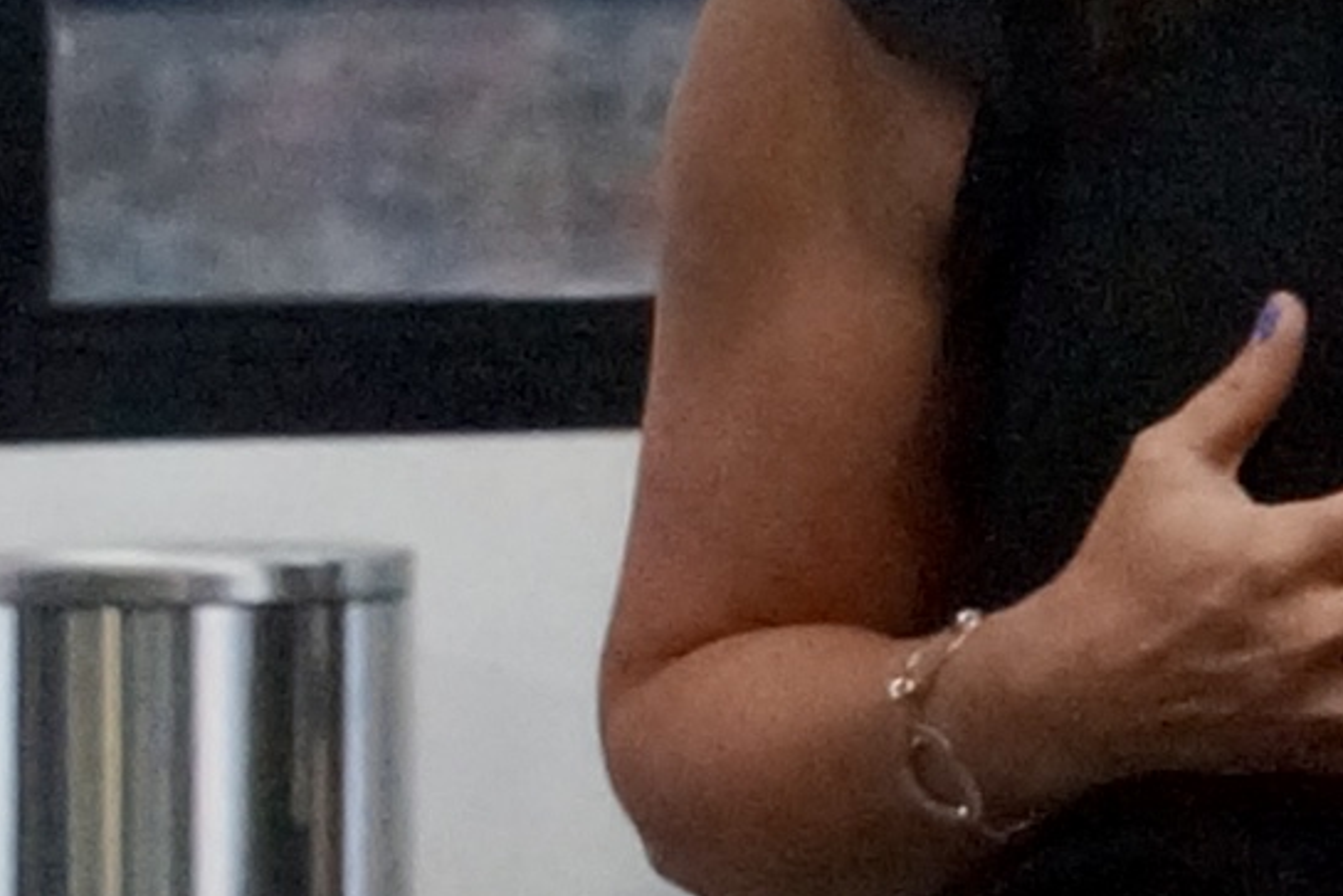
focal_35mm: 434
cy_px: -412
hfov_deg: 4.5
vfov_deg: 3.2
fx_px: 16194
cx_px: 4283
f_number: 4.5
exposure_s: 1/160
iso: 3200
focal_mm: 40
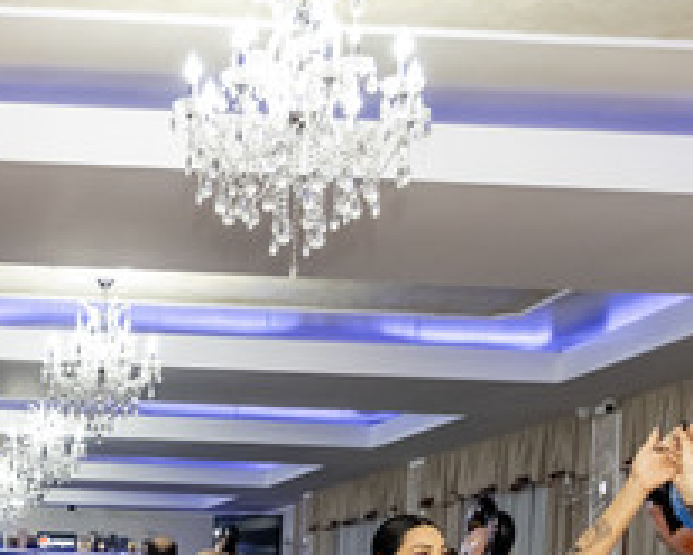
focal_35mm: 70
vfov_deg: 20.8
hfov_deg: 25.1
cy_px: 614
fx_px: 1436
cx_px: -77
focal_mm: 16
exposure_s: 1/160
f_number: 2.8
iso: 1250
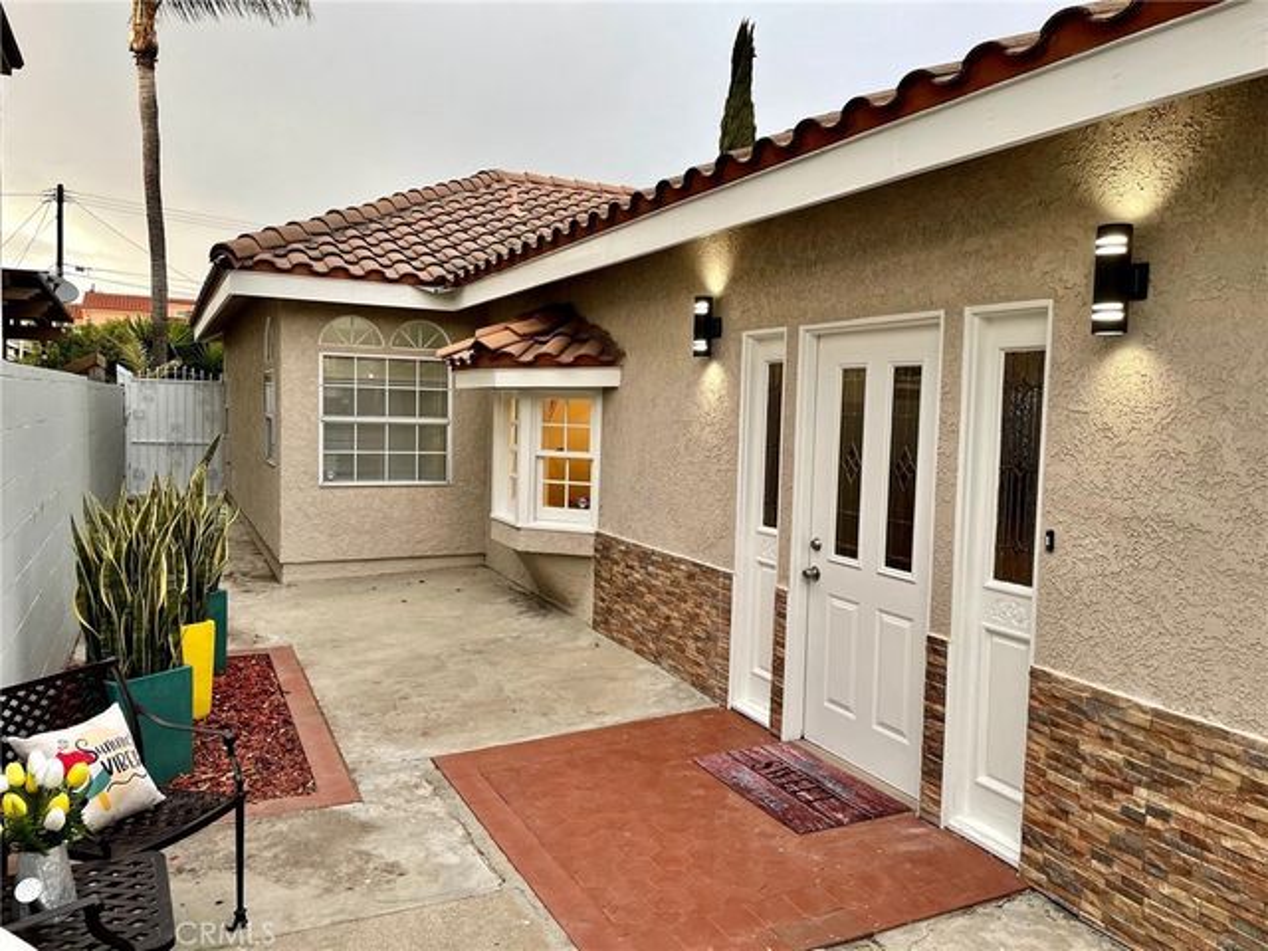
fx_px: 952
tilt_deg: -3.8
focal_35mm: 26
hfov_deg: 67.3
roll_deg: -1.5
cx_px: 634
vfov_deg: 53.1
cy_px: 476
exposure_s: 1/120
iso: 64
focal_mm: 4.2
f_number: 1.6
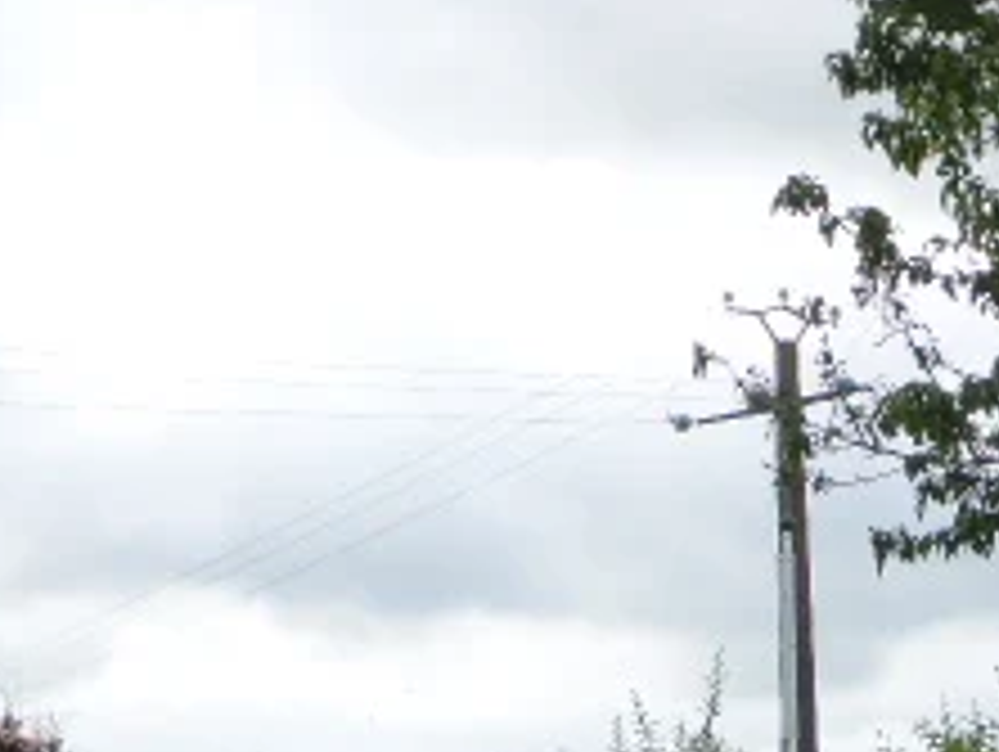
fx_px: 4825
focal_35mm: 167
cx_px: 112
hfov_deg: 11.7
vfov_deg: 8.8
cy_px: 1022
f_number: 5
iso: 160
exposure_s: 1/250
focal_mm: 10.4
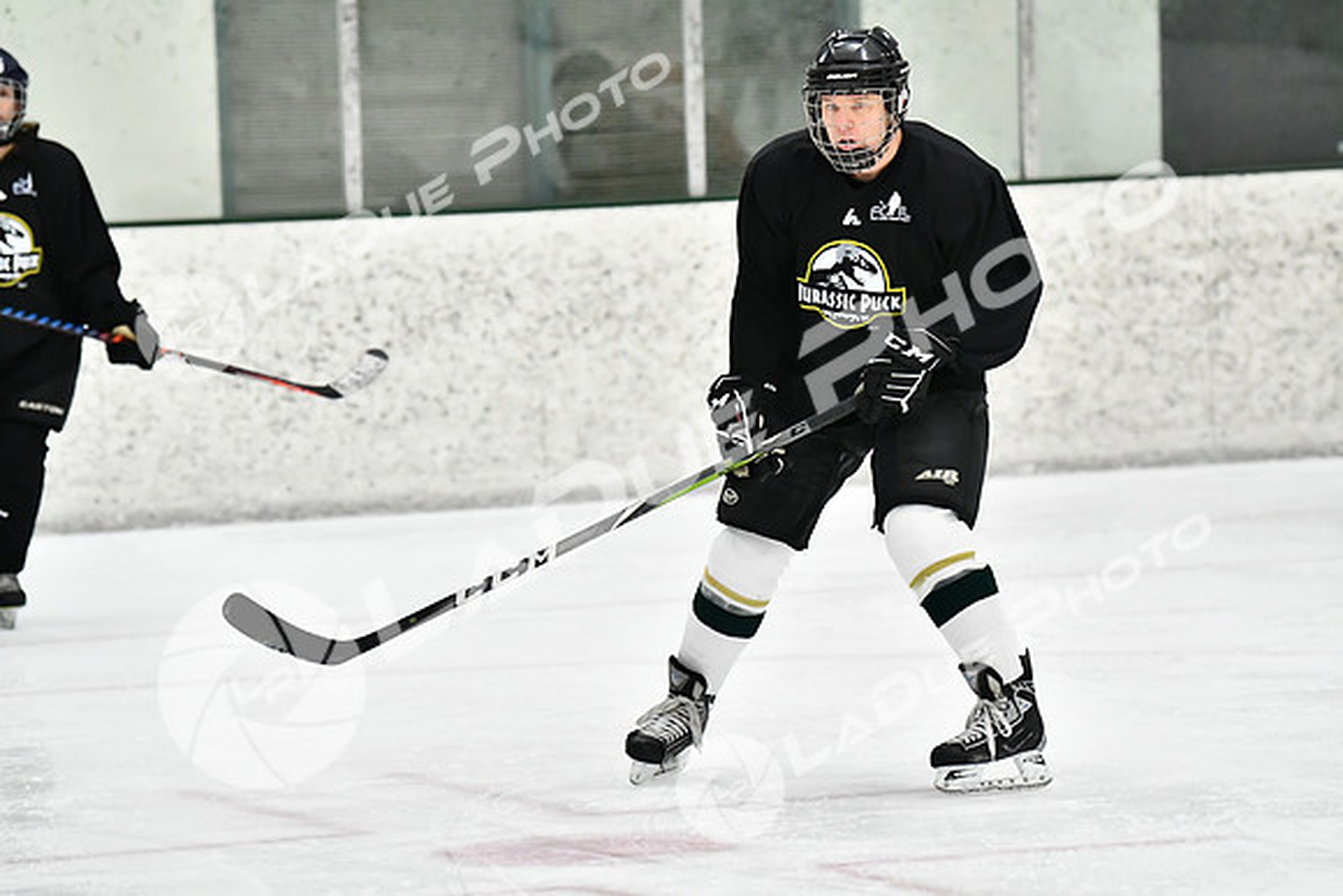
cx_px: 672
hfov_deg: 9.1
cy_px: 448
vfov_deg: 6.1
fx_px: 8395
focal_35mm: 225
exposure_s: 1/1250
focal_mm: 150
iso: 5000
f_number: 2.8
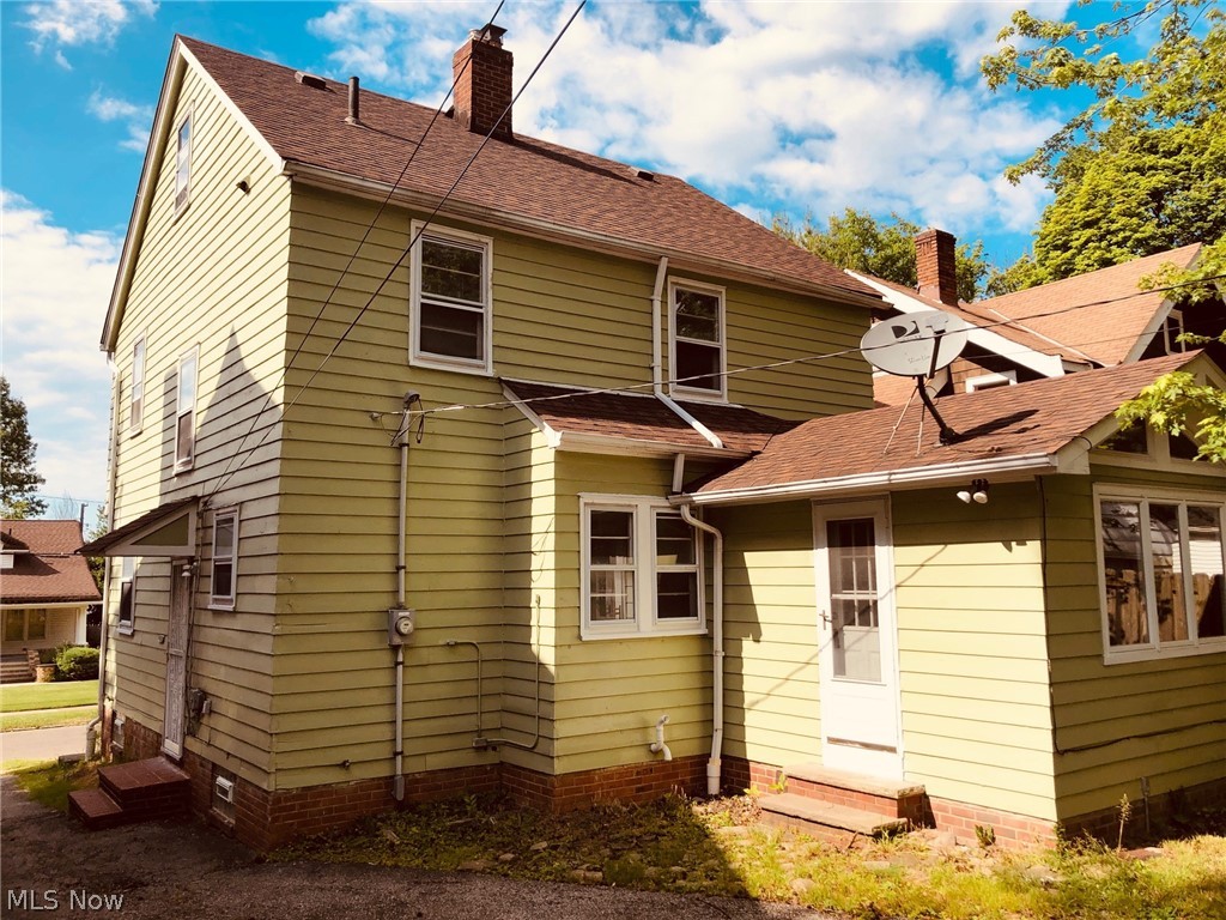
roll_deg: -0.5
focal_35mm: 28
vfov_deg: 49.7
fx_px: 992
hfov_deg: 63.4
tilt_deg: +5.5
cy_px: 460
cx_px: 613
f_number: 1.8
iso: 20
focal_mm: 3.99
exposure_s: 1/1799
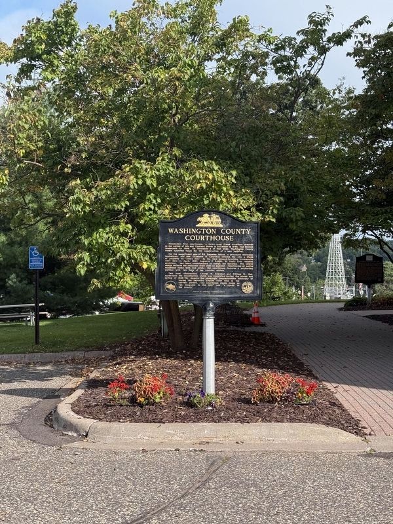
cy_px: 262
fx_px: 727
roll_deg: +0.0
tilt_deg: -0.9
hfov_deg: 30.3
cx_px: 196
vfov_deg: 39.7
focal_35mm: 48
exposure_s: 1/2976
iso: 100
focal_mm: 6.76
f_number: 1.78
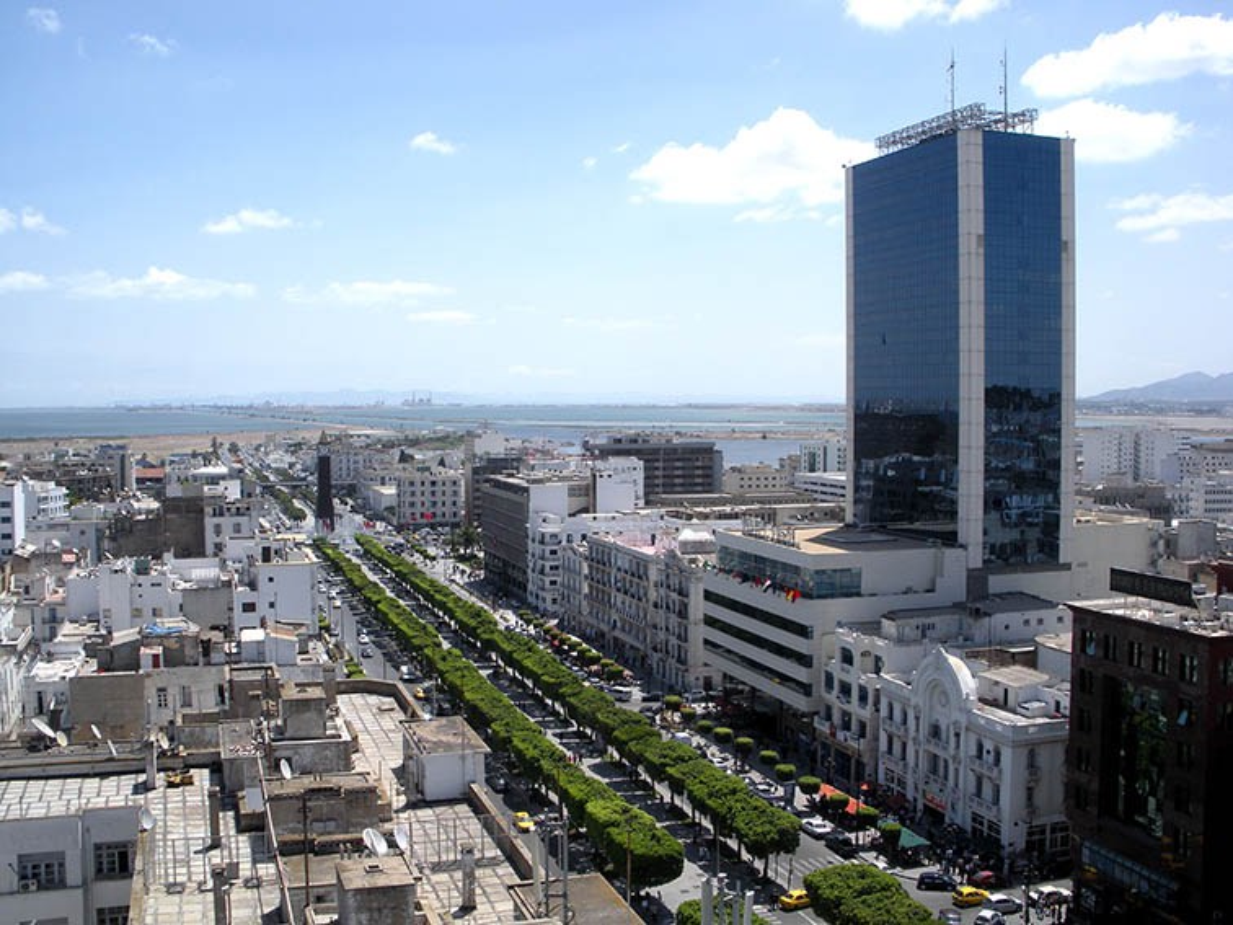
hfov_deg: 51.4
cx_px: 616
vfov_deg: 39.7
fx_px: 1282
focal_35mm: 36
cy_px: 462
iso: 64
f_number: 5.6
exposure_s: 1/402
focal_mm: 6.3
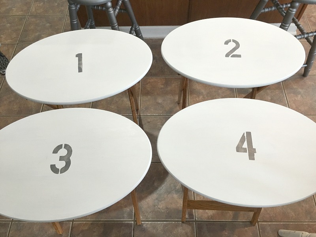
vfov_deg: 48.2
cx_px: 158
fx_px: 265
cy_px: 118
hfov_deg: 61.7
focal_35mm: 29
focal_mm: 4.15
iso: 40
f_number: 2.2
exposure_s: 1/15
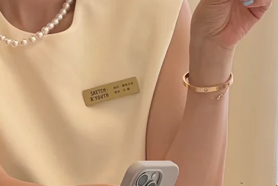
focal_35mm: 277
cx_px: -40
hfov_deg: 7.4
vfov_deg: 5.0
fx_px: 2140
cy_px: 74
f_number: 2.8
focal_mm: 9
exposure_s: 1/122
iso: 125
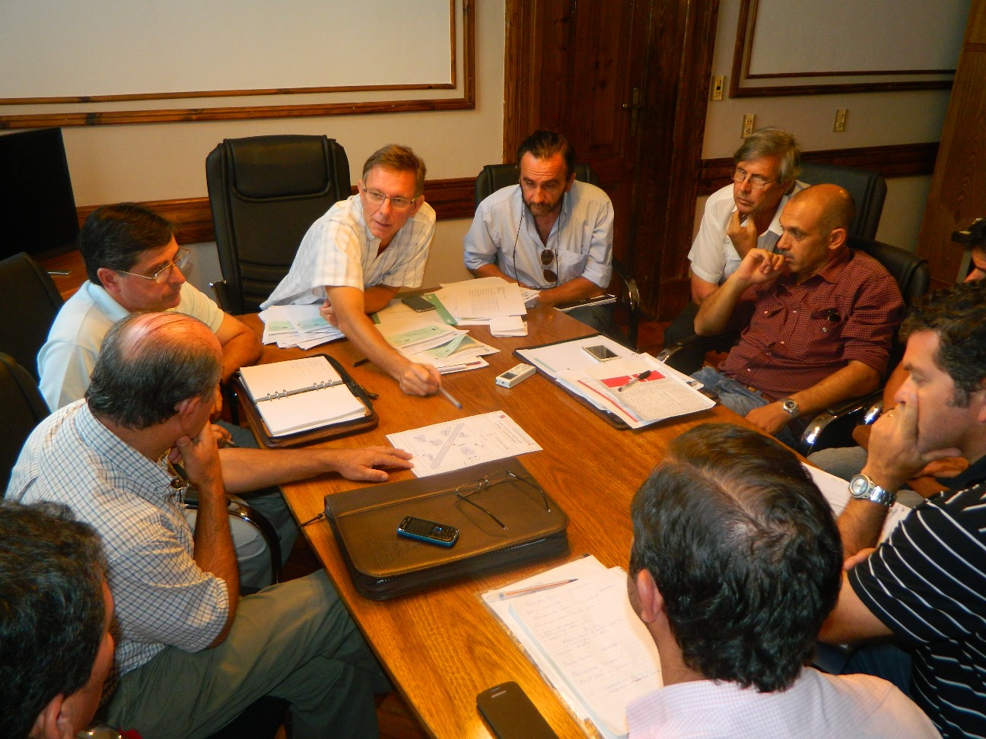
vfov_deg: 49.7
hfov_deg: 63.4
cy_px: 370
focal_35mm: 28
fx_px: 798
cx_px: 493
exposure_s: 1/30
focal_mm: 5.1
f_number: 3.2
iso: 200
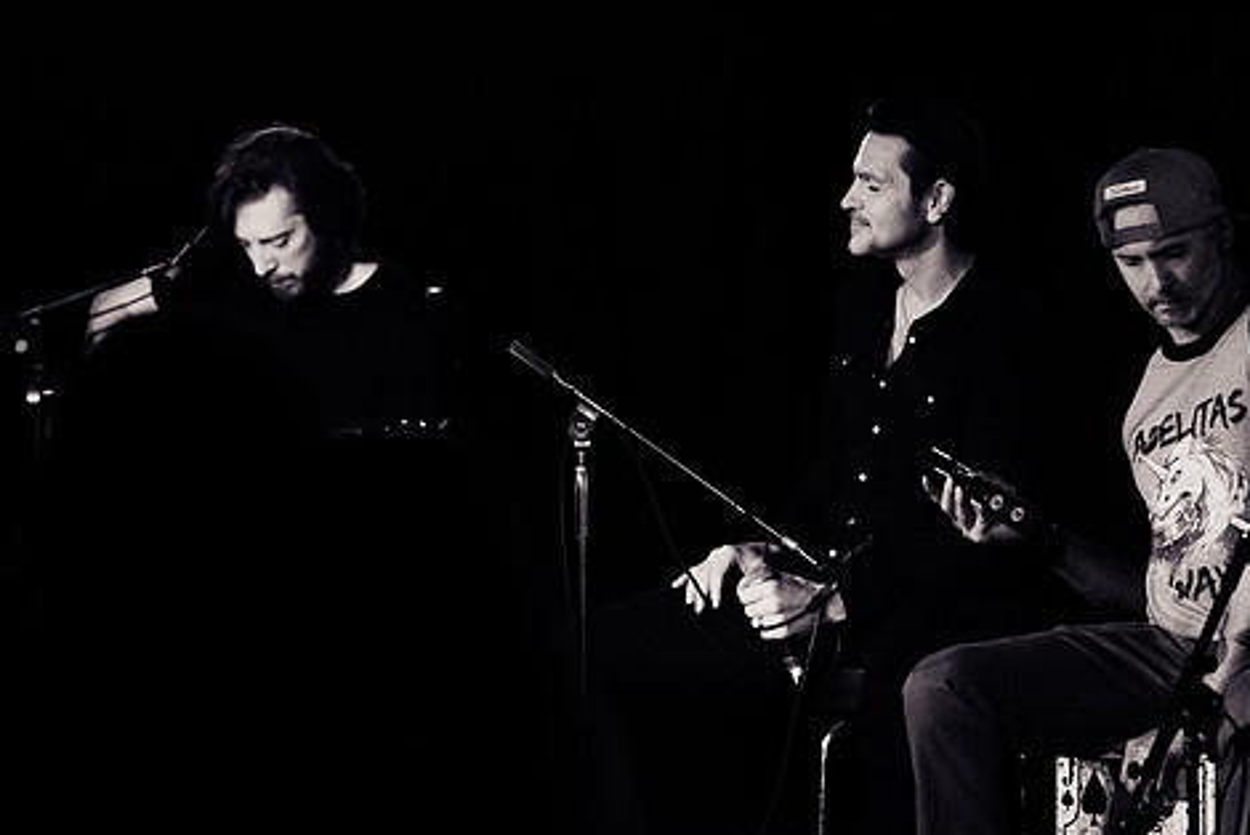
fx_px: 5871
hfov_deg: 12.2
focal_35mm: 169
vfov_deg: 8.1
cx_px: 664
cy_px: 357
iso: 2500
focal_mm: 94
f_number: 3.5
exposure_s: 1/640
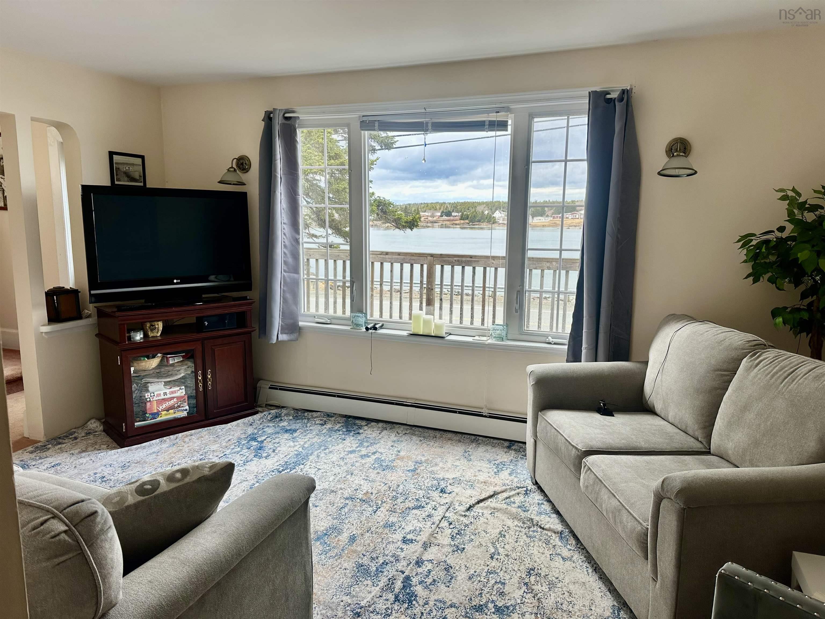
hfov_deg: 71.6
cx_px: 412
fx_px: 572
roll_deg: +0.2
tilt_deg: -8.5
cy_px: 310
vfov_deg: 56.8
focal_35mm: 24
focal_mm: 6.86
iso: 64
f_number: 1.78
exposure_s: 1/234
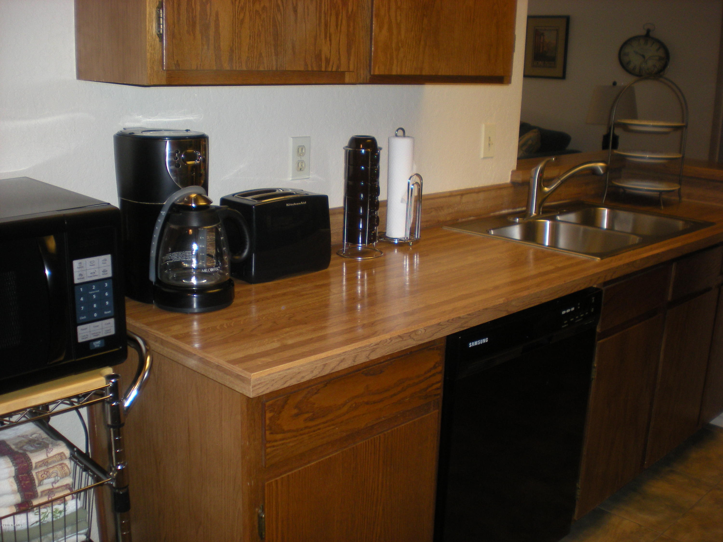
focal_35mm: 38
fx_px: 794
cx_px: 362
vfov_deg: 37.7
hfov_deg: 49.0
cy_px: 271
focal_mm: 6.3
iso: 130
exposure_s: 1/60
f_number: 3.1
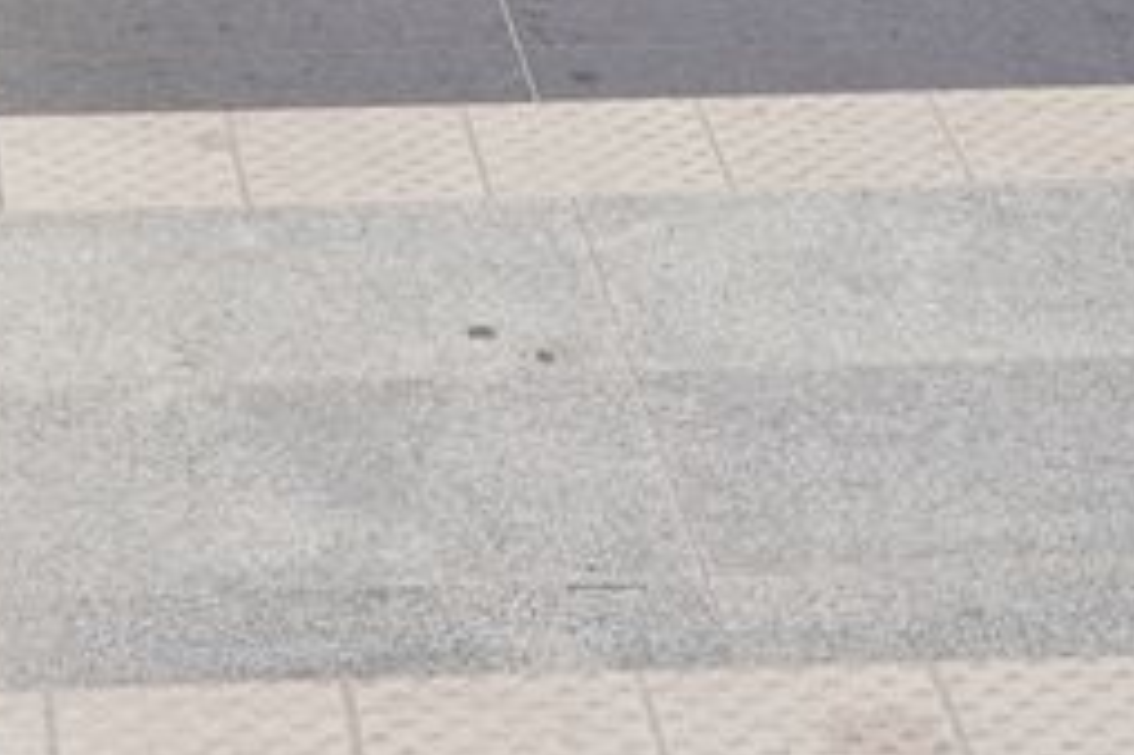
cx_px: 183
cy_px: -2046
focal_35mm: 189
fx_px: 5949
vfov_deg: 6.2
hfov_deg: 10.8
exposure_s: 1/100
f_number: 16
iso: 100
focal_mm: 24
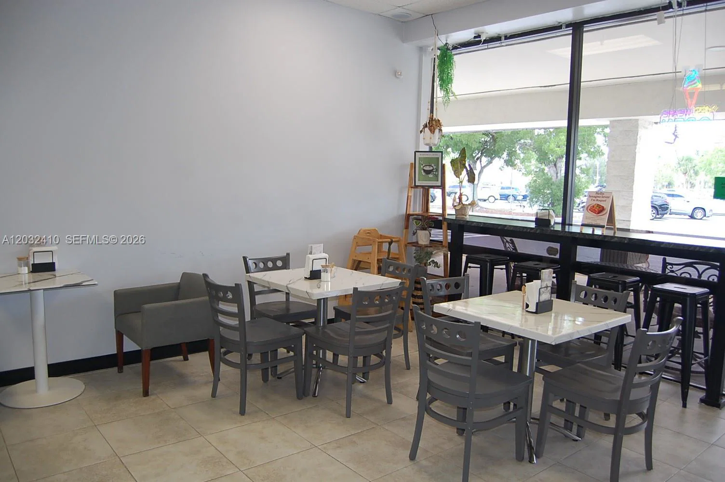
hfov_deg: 67.4
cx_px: 362
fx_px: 543
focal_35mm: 27
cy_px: 241
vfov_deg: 47.8
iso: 400
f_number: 3.5
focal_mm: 18
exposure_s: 1/100
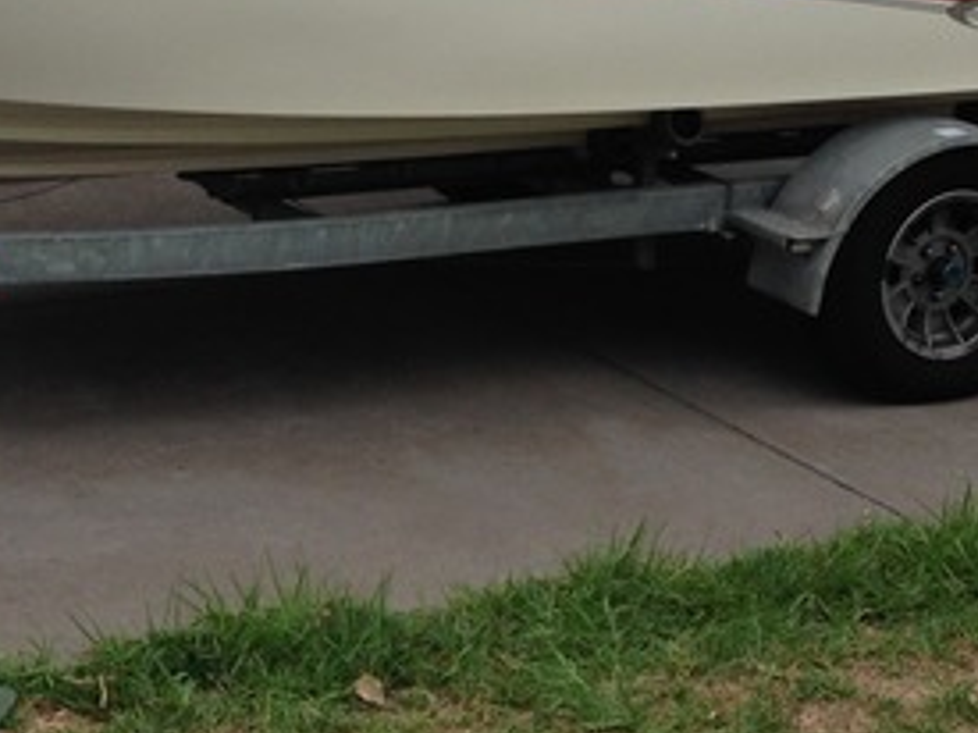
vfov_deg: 15.3
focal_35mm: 96
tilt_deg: -16.5
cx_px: 132
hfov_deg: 20.1
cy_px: 114
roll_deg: +1.2
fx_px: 2711
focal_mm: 4.12
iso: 50
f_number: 2.4
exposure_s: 1/704
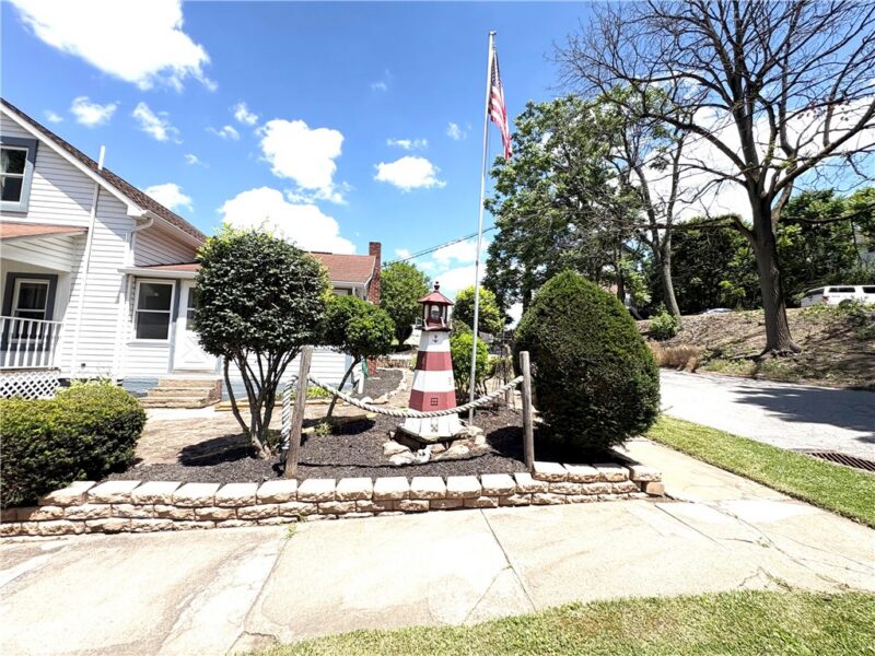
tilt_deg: +6.9
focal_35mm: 14
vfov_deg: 85.7
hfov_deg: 102.1
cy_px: 328
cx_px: 438
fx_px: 354
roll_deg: -1.2
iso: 50
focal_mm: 2.22
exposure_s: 1/1420
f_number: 2.2
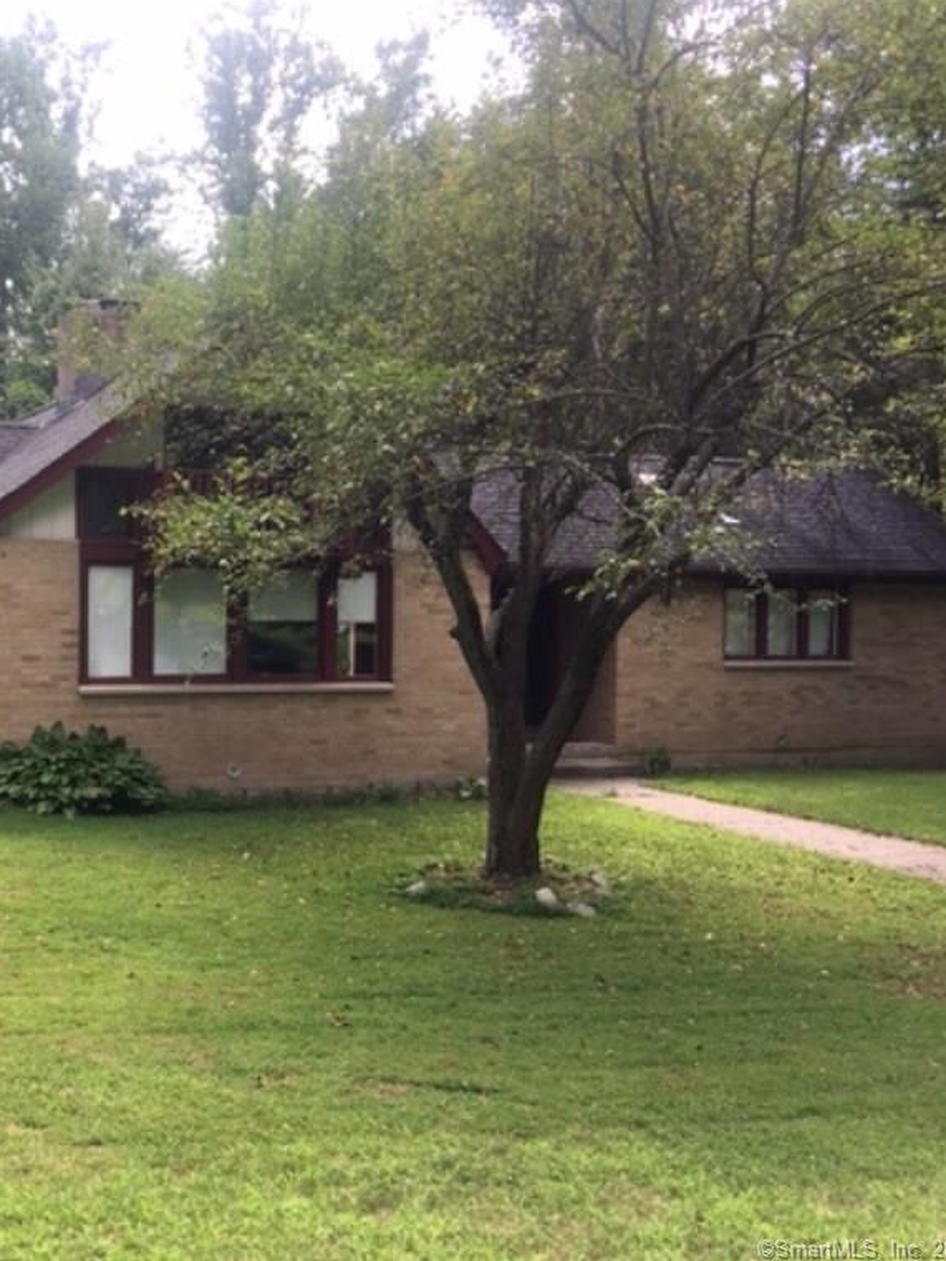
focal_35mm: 39
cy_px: 628
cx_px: 141
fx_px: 1421
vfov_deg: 47.9
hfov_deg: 35.2
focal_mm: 4.15
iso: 25
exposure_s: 1/259
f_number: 2.2
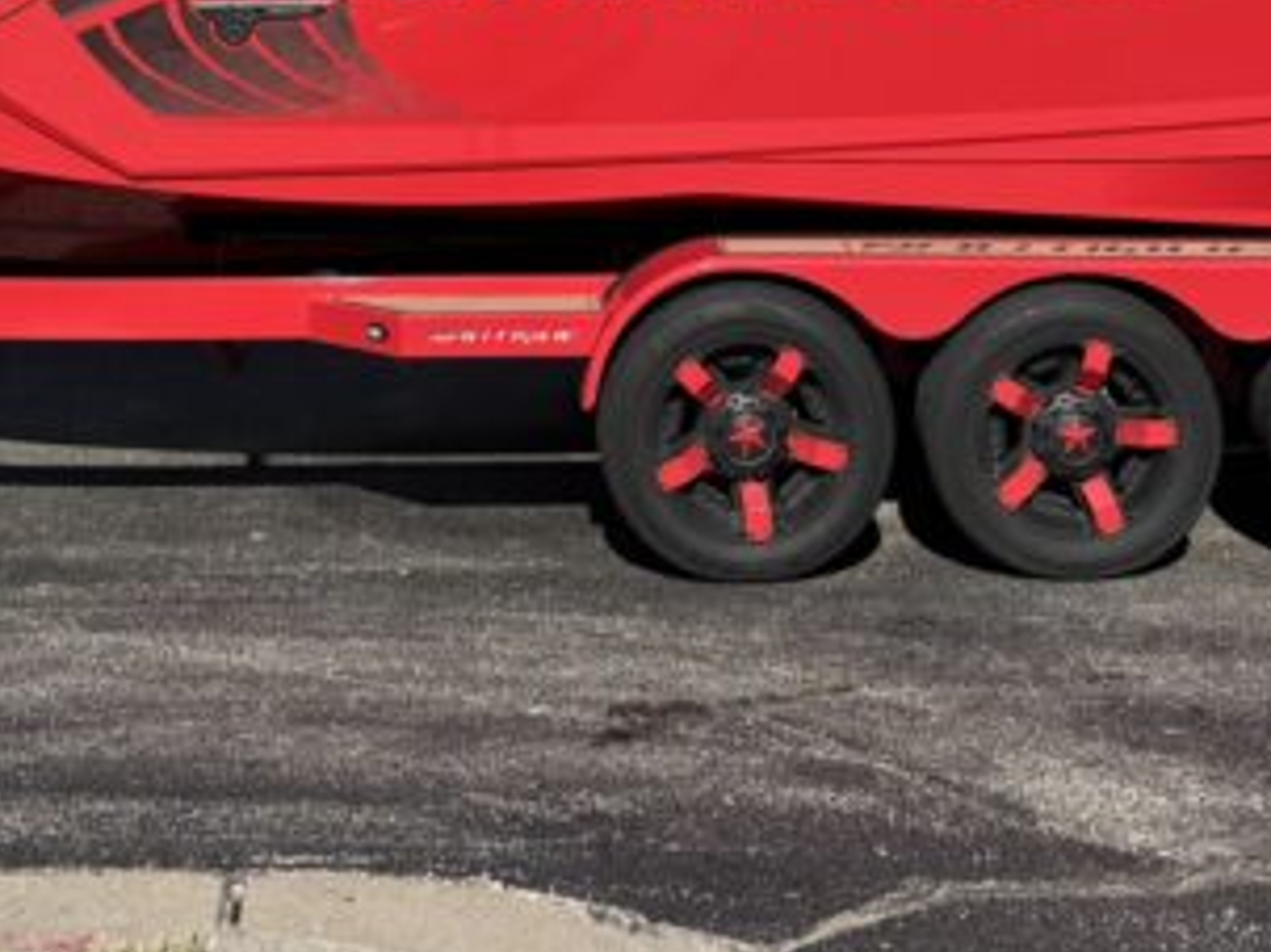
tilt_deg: +4.6
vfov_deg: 20.6
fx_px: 2422
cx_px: 529
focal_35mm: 66
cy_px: -222
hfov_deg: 29.3
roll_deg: -0.2
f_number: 1.6
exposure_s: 1/5348
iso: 50
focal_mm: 5.96
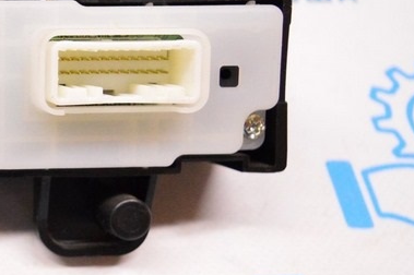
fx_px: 839
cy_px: 146
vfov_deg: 18.6
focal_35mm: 73
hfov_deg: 24.3
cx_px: -125
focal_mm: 18
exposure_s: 1/320
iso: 3200
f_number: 3.5
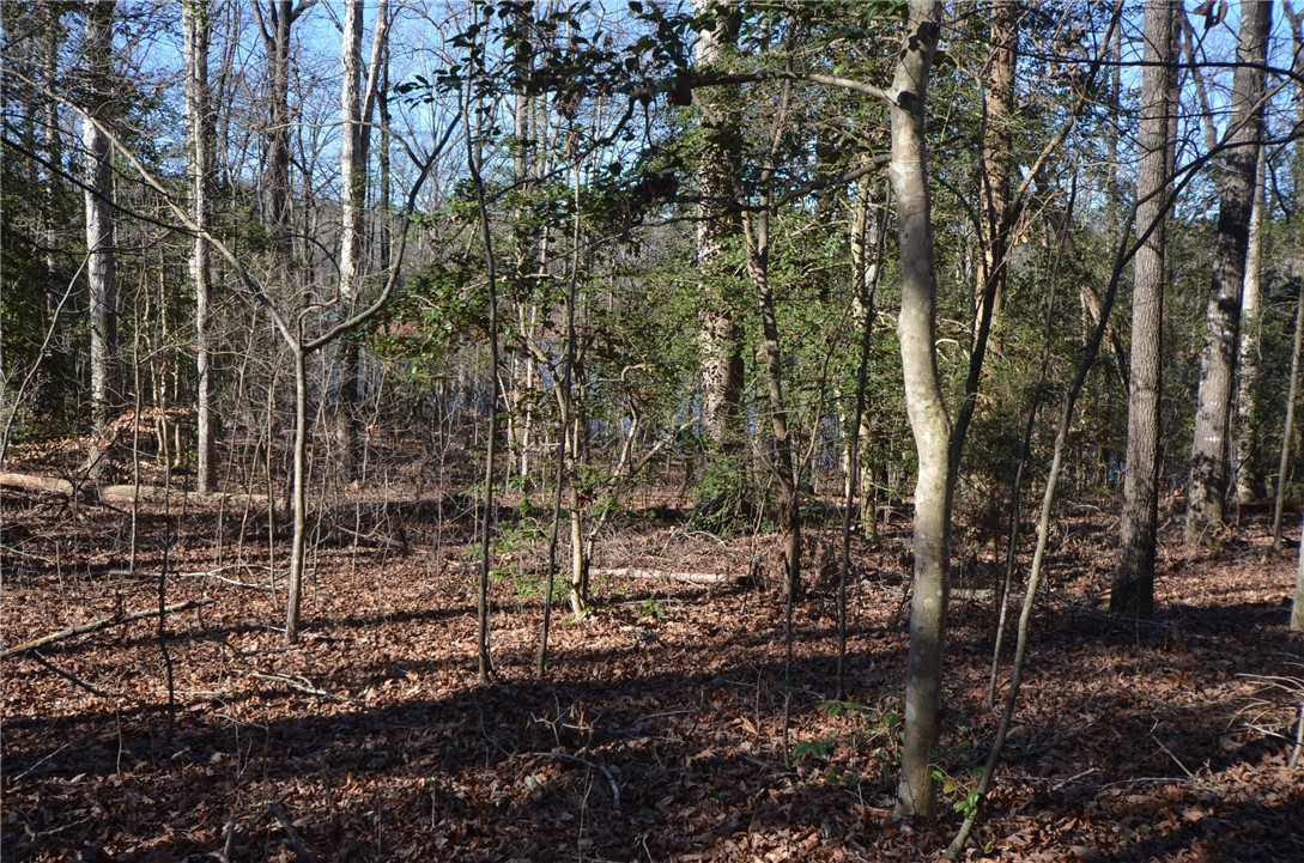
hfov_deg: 53.2
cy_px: 432
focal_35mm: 36
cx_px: 652
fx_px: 1301
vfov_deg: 36.7
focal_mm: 24
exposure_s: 1/200
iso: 200
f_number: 7.1
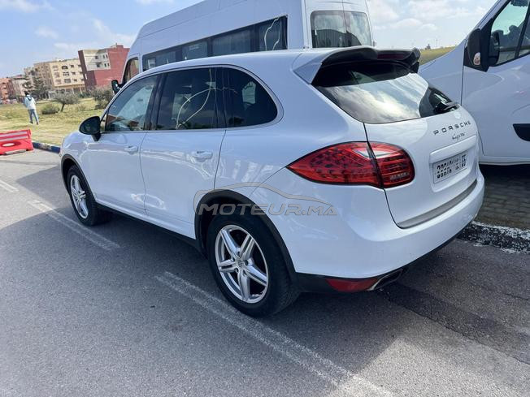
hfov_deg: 71.6
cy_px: 198
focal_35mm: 24
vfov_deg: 56.8
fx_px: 367
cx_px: 265
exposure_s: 1/2174
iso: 80
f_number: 1.78
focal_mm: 6.76
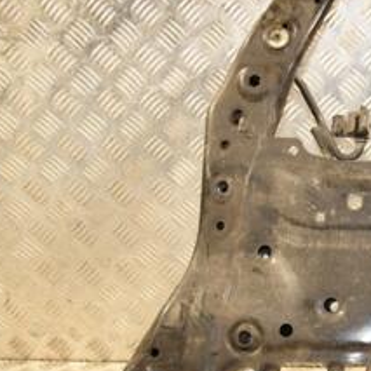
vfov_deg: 21.8
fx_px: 958
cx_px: 469
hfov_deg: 20.3
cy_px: 272
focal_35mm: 79
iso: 800
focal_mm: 22
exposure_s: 1/200
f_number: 5
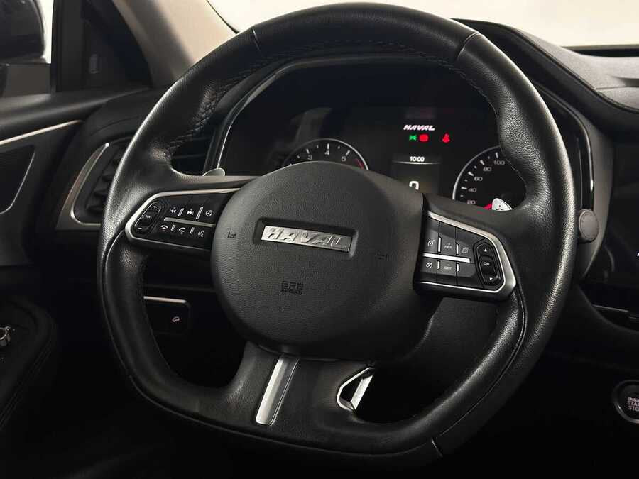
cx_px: 320
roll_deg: +0.9
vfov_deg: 30.3
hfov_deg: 39.7
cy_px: 240
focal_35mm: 48
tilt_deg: -14.2
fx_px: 886
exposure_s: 1/33
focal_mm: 6.86
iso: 200
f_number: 1.78
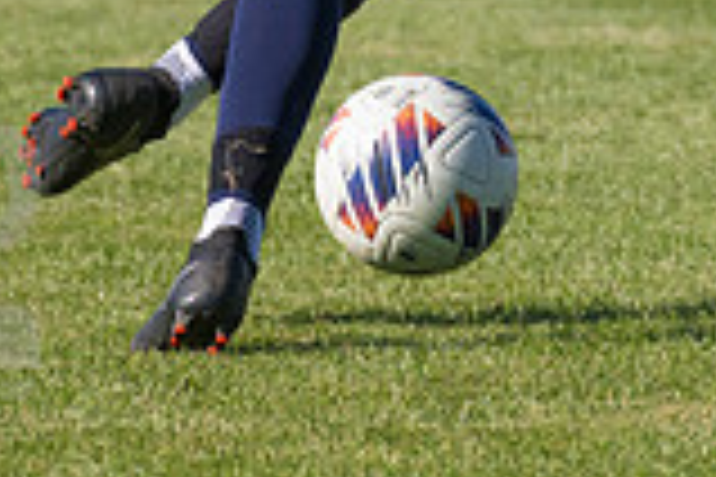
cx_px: 540
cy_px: -382
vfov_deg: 0.8
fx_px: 32675
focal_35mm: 1643
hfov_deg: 1.3
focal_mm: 300
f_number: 5.6
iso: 320
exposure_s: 1/2000
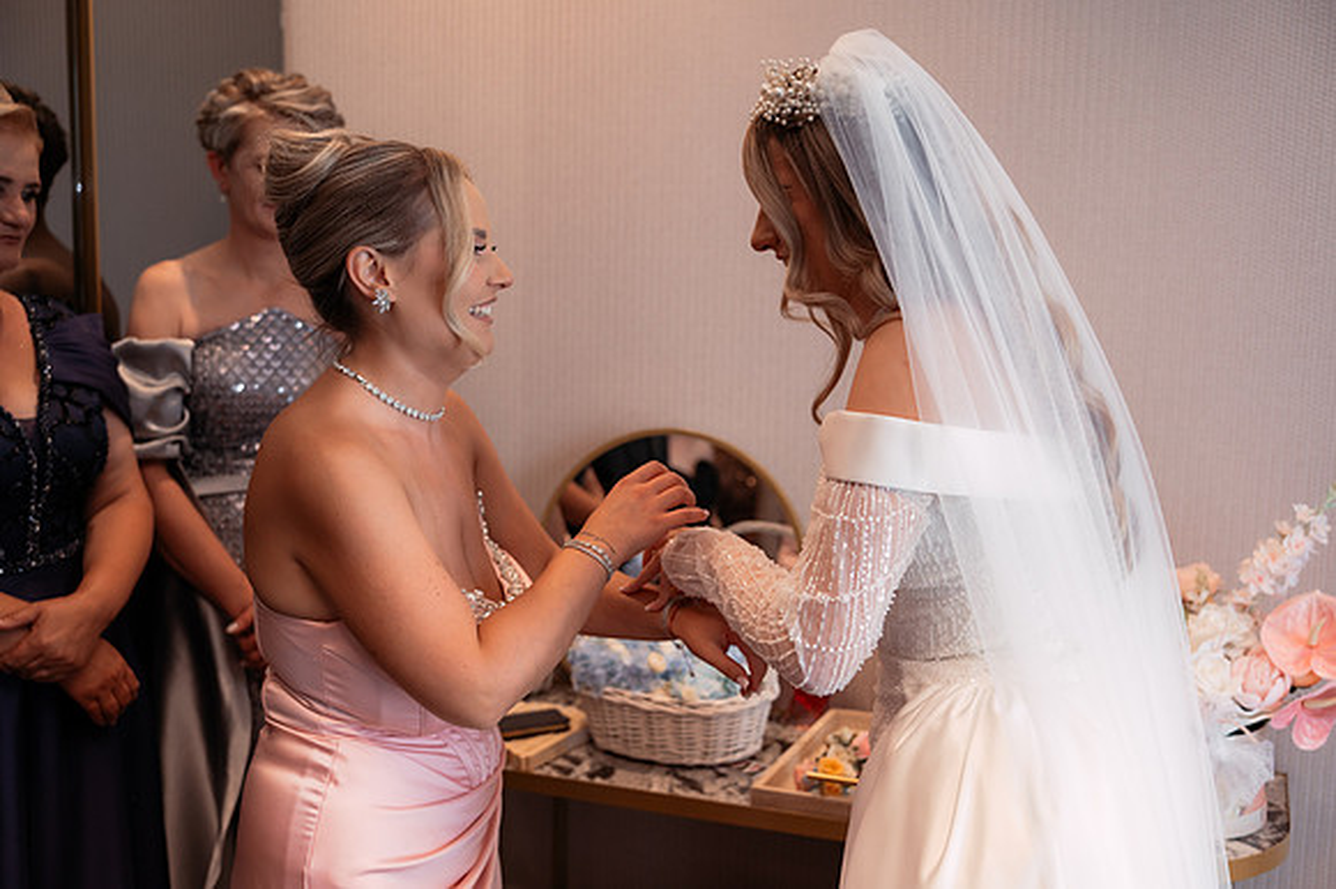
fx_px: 1372
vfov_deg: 35.9
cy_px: 444
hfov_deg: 51.9
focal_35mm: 37
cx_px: 668
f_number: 2.8
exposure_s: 1/250
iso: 640
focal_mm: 37
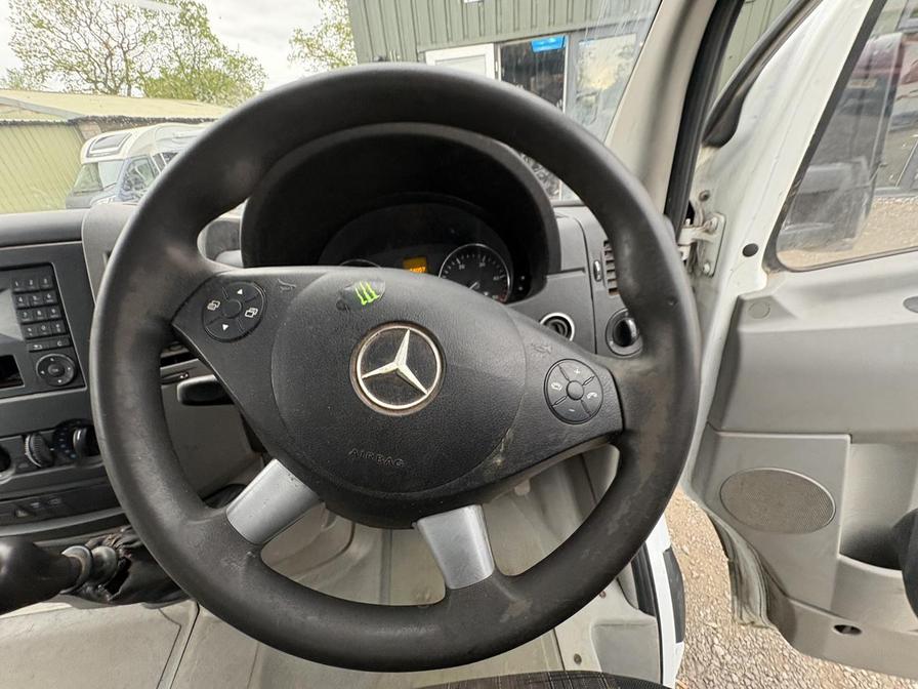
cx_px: 459
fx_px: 371
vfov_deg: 85.7
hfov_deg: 102.1
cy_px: 344
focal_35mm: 14
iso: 200
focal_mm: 2.22
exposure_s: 1/81
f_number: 2.2
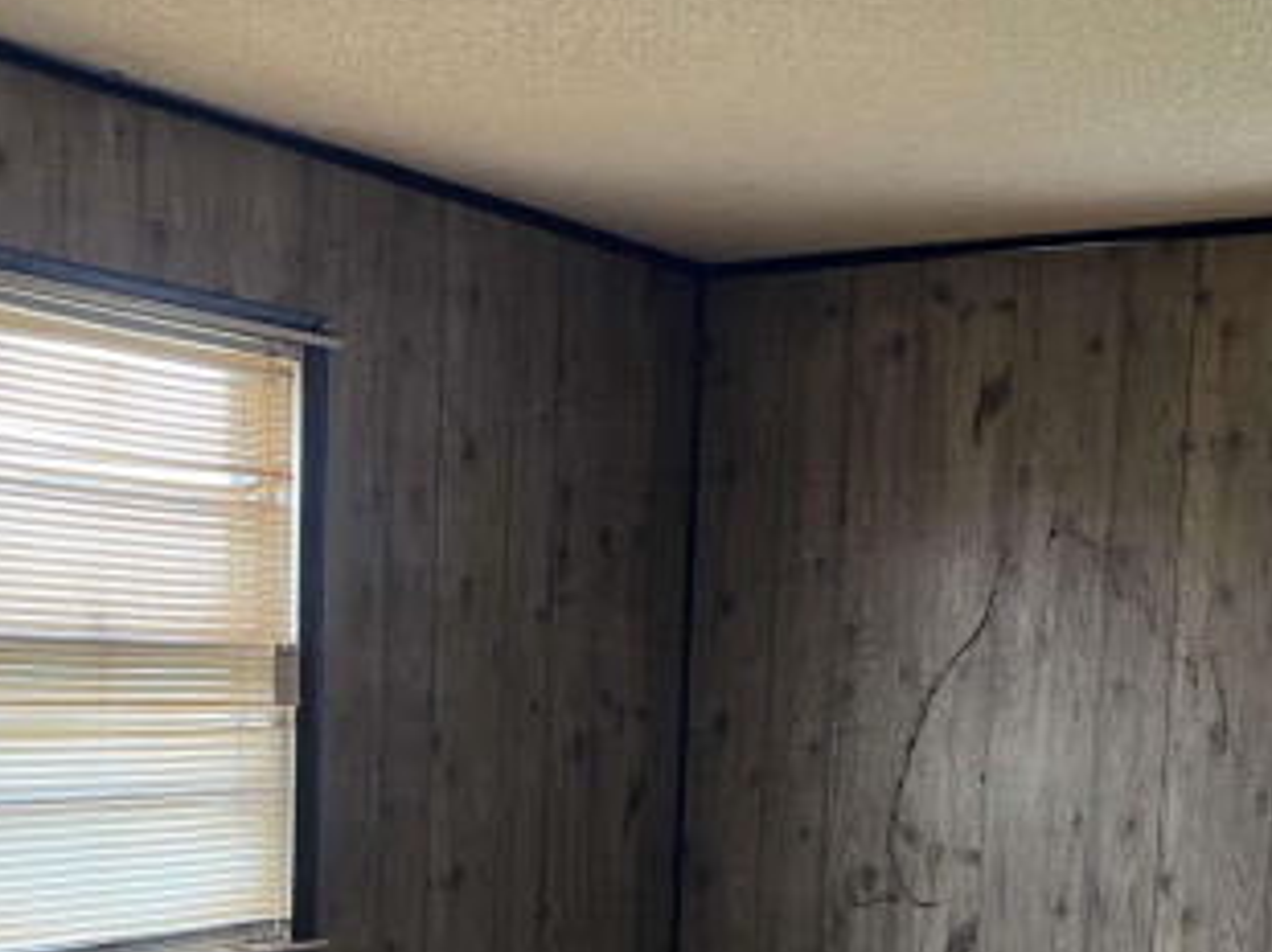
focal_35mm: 56
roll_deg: -2.7
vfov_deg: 25.3
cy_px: 862
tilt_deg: -4.2
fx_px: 2056
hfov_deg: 34.4
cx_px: 613
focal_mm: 5.1
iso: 160
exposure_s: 1/60
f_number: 1.6
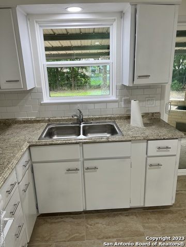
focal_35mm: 26
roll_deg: +2.4
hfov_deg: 53.1
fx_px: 186
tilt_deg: -15.7
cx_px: 93
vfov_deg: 67.3
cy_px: 124
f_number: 1.5
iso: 64
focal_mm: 5.7
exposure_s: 1/120
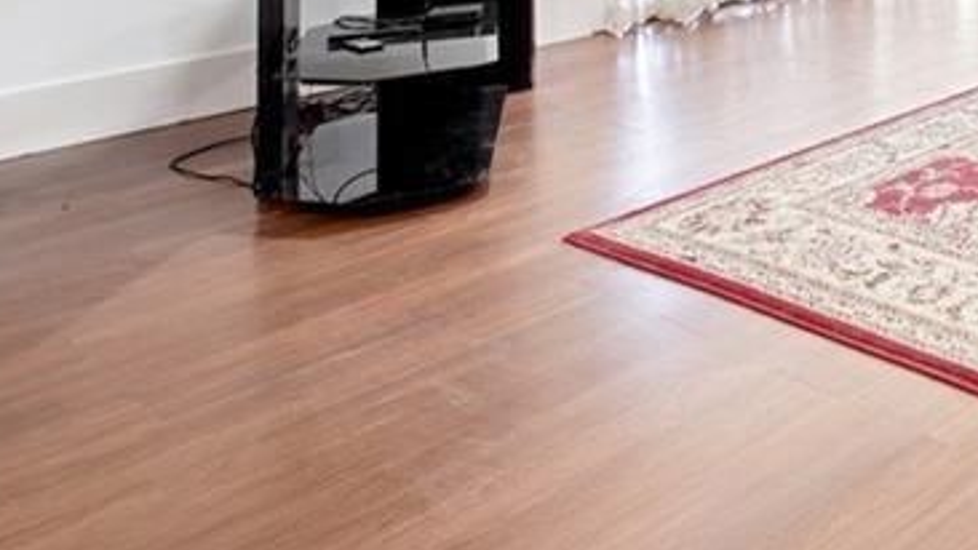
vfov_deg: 22.1
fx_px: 1141
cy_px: -288
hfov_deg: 31.9
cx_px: 1344
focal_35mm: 44
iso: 500
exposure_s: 1
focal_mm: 10
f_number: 8
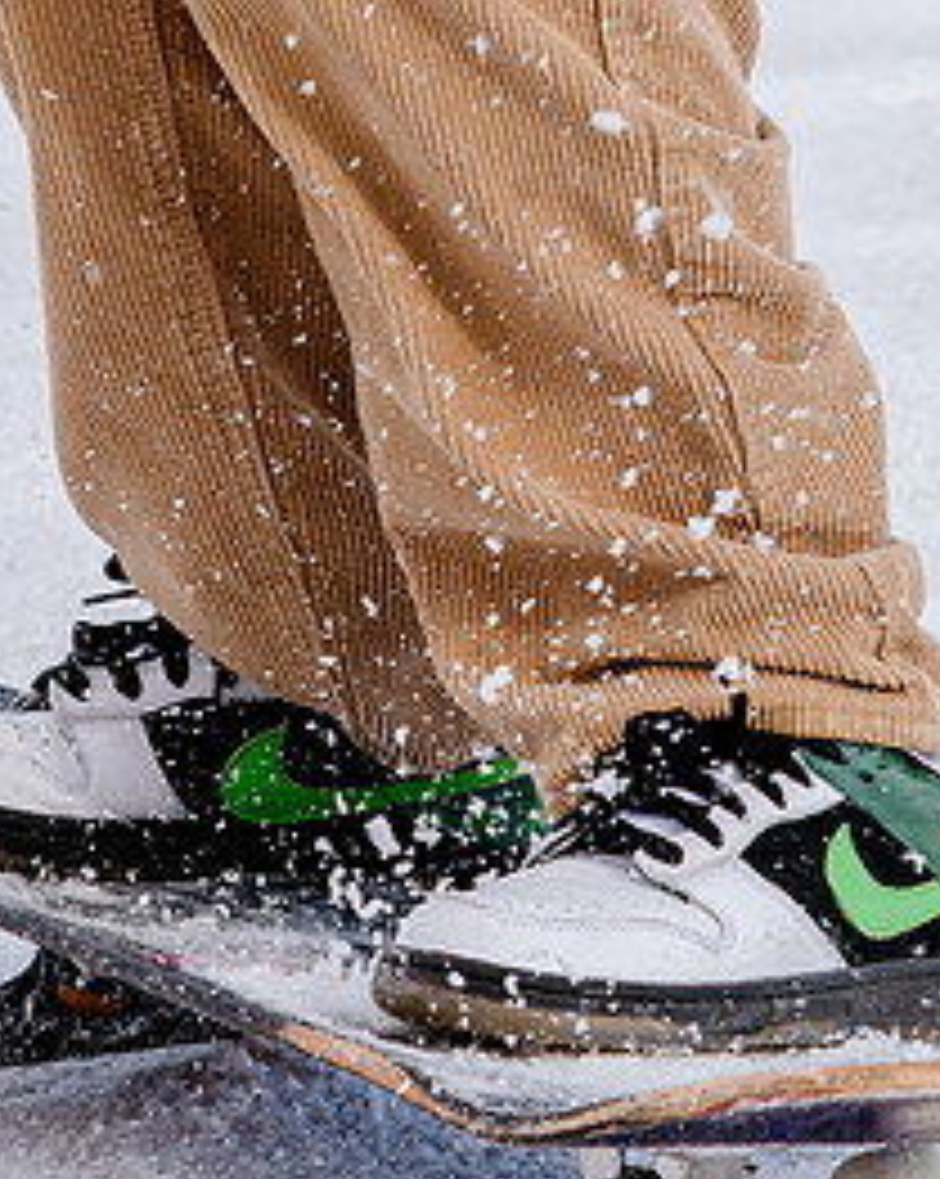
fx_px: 8639
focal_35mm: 248
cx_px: 756
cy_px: 482
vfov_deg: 7.8
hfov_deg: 6.2
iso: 250
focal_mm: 85
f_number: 8
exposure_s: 1/640
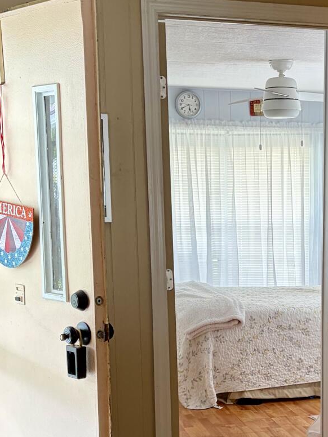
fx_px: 846
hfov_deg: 21.5
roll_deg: +0.4
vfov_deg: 28.2
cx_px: 286
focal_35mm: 67
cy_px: 363
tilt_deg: -10.3
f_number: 1.6
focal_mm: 5.96
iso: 80
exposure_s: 1/120
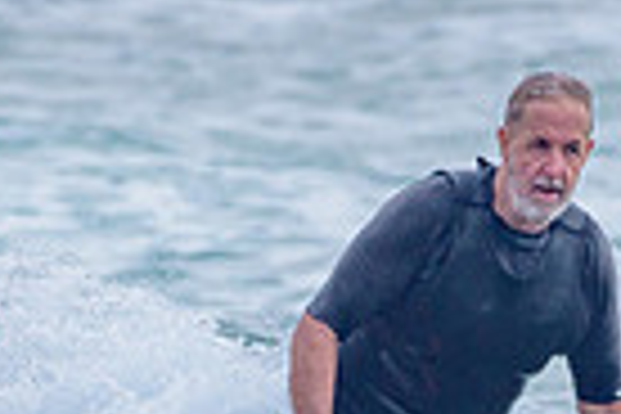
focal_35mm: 2579
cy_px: 481
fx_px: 44484
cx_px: 414
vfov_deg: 0.5
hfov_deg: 0.8
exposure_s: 1/2000
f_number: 5.6
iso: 220
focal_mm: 500
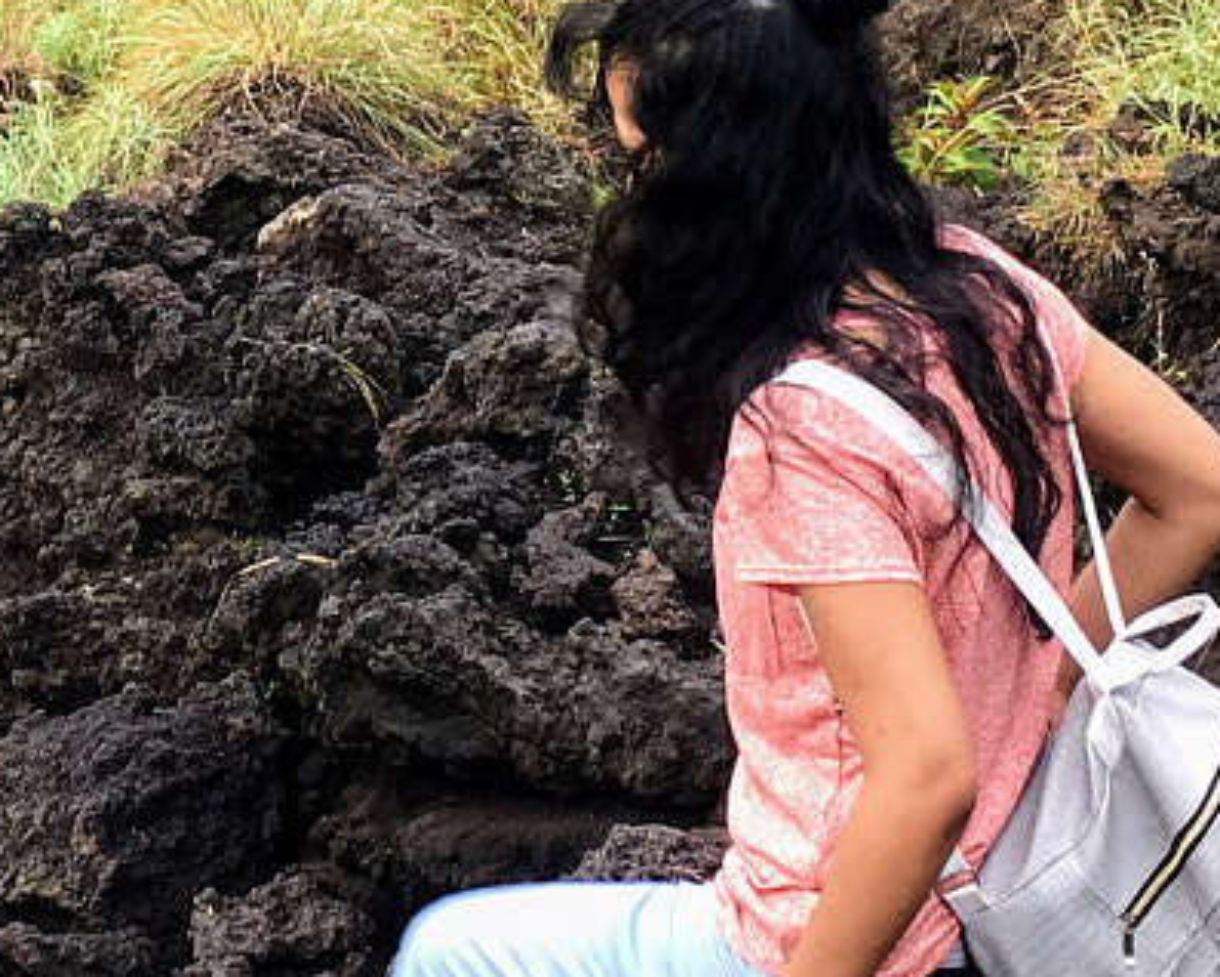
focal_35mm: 114
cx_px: 3
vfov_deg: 13.4
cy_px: 52
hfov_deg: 16.5
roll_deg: -8.6
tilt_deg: -30.9
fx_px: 4118
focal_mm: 4.15
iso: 25
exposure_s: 1/50
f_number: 2.2
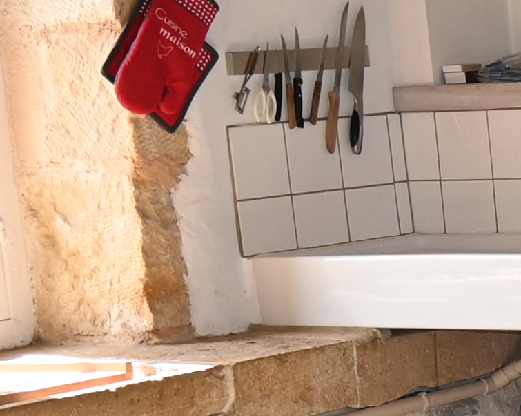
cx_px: 1147
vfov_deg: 9.2
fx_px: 2560
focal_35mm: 166
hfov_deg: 10.4
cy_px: 455
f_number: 3.5
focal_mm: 16
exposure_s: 1/200
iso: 140
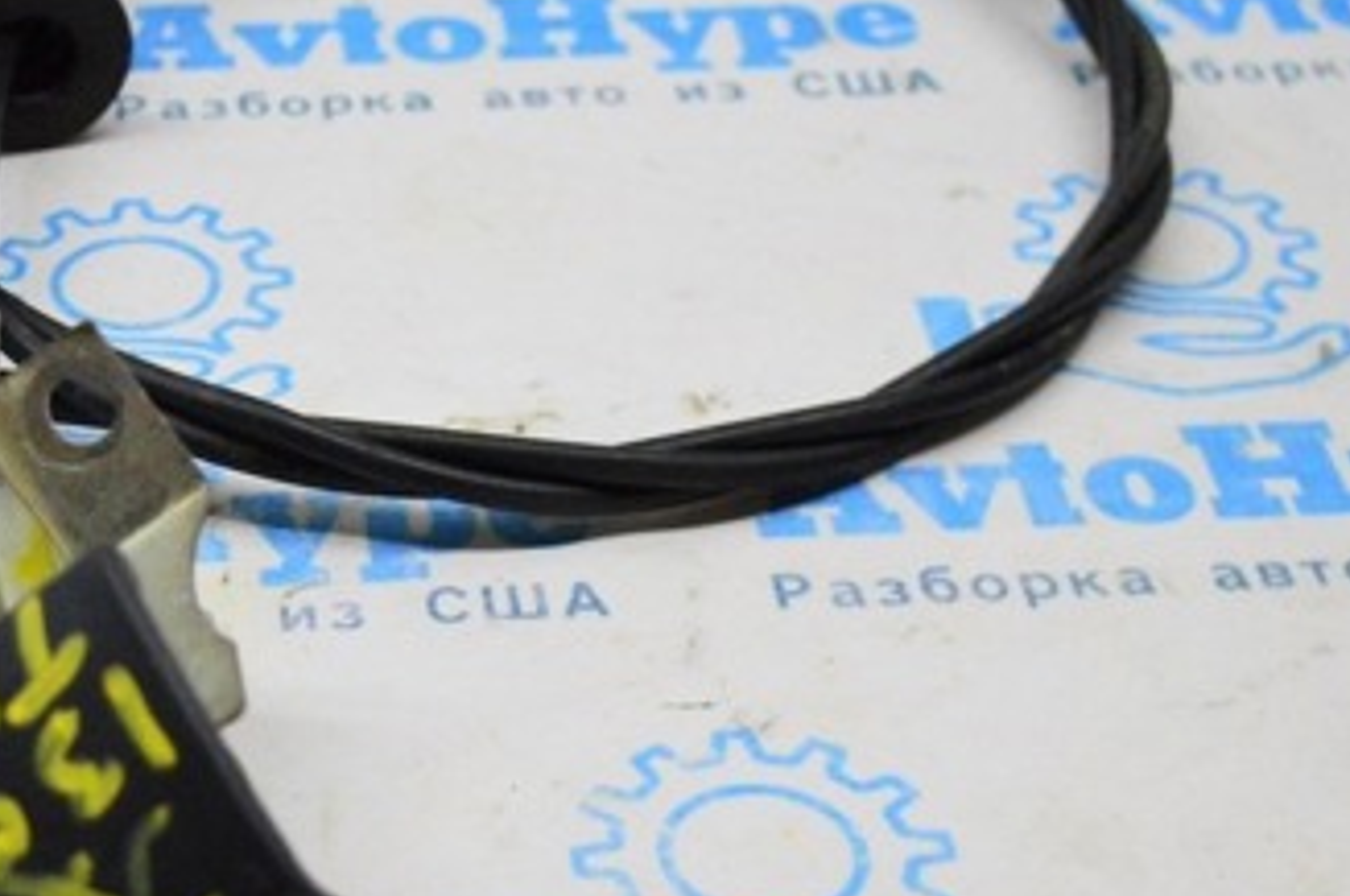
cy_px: 568
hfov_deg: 21.5
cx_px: 306
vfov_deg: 14.5
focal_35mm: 94
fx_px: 3520
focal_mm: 32
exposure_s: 1/800
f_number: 4.5
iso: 6400
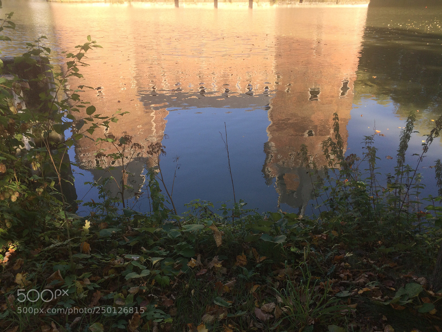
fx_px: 370
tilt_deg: -26.4
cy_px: 166
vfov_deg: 48.2
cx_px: 221
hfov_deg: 61.7
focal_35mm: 29
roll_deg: -0.1
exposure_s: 1/394
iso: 32
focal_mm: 4.15
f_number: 2.2
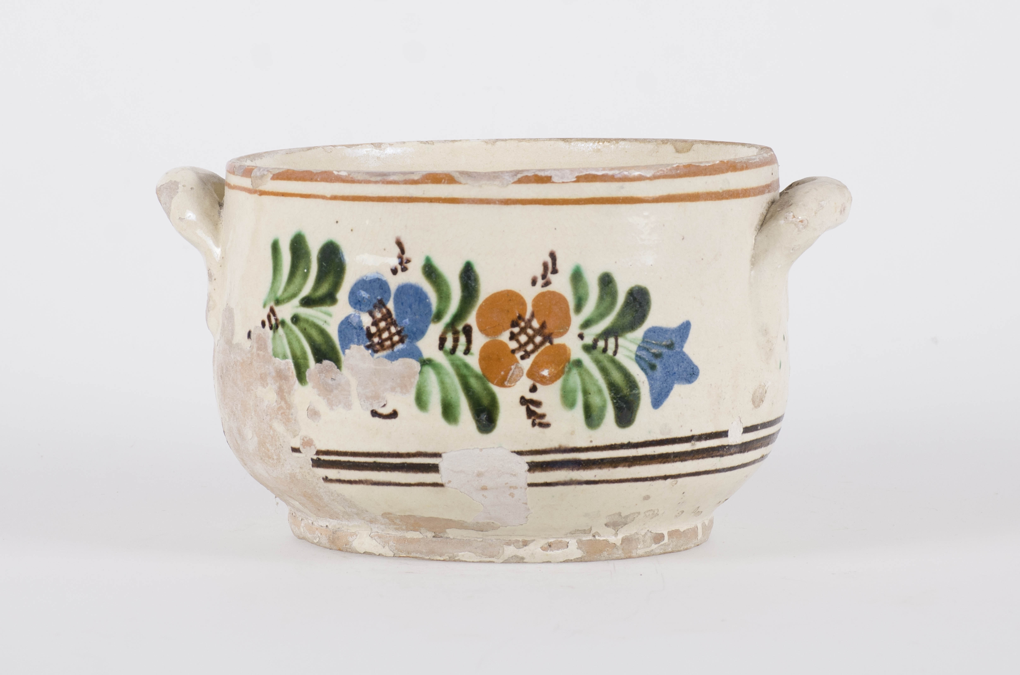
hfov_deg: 17.1
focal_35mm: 120
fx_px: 3393
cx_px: 510
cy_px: 338
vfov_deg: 11.4
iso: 160
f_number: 10
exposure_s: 1/160
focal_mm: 80
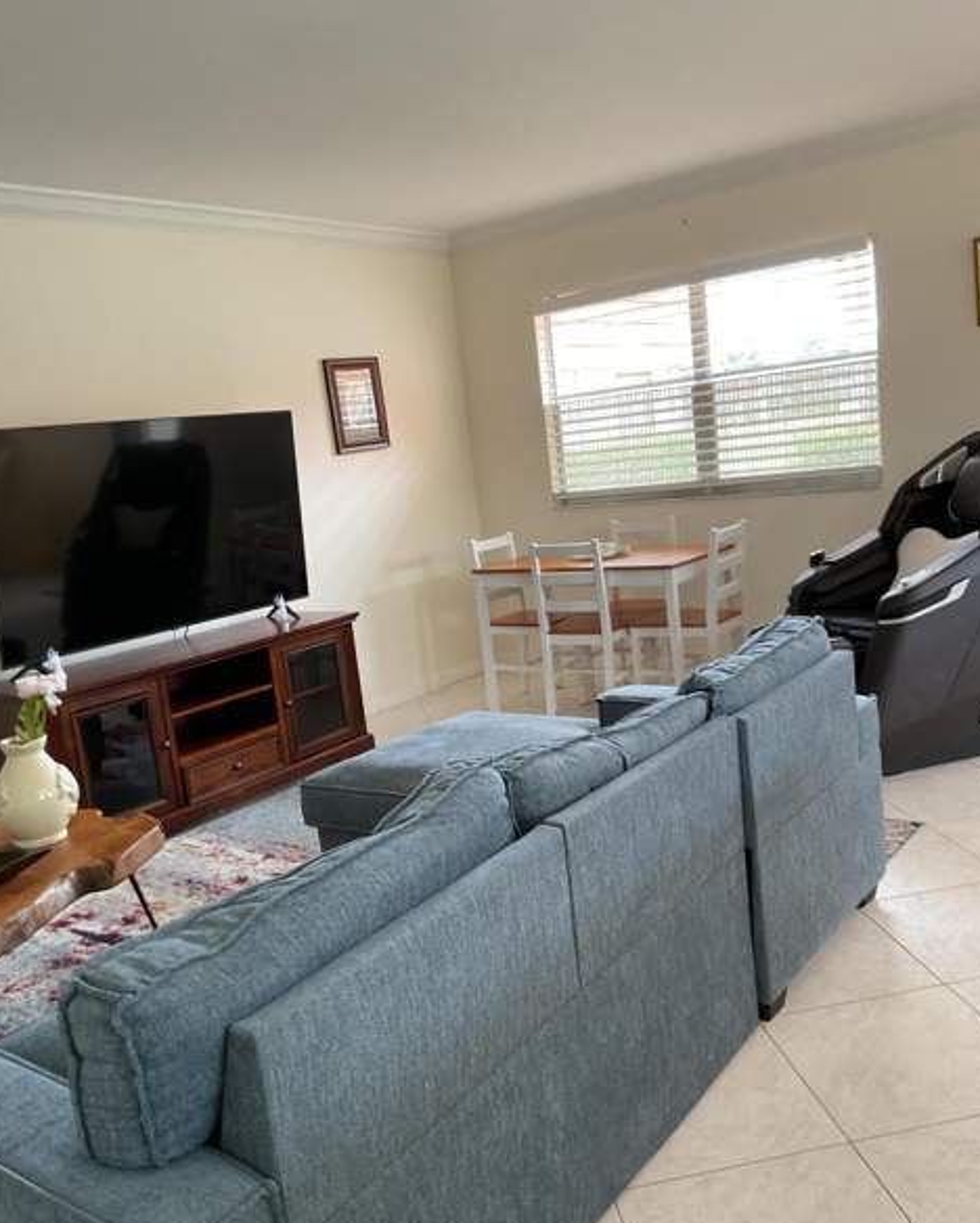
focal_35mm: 31
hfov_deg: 47.2
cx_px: 490
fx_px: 1123
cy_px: 651
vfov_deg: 57.1
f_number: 1.8
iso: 50
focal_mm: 3
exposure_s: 1/60
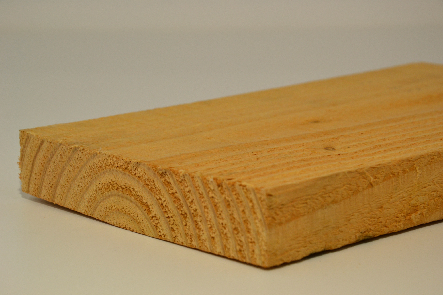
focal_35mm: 120
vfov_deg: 11.4
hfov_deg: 17.1
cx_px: 222
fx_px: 1477
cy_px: 148
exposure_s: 1/125
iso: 400
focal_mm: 80
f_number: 8
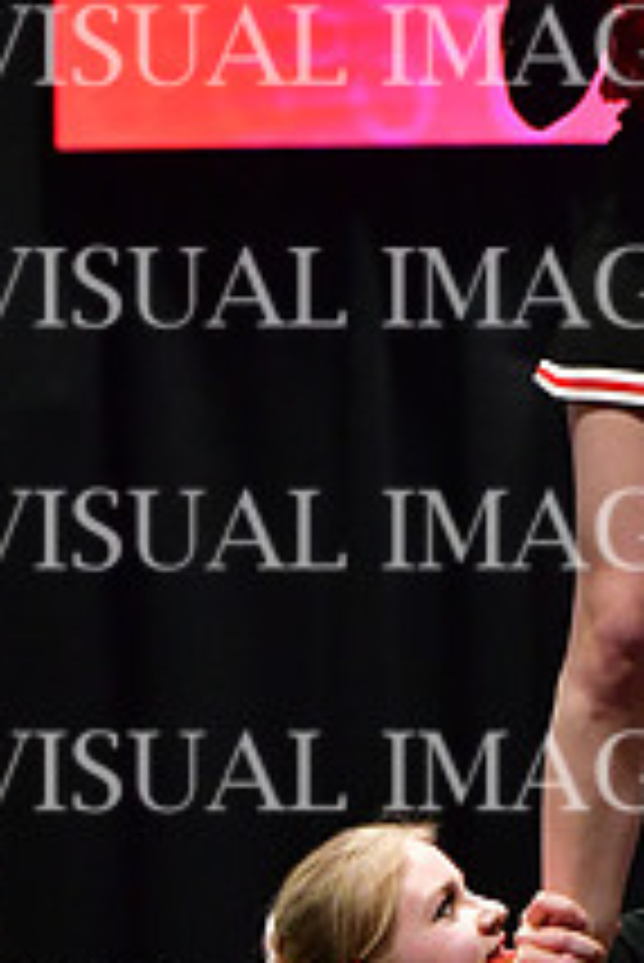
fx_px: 16850
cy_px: 166
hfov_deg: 2.2
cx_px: 736
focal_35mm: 629
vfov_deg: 3.3
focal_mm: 155
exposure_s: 1/400
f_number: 3.5
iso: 4000
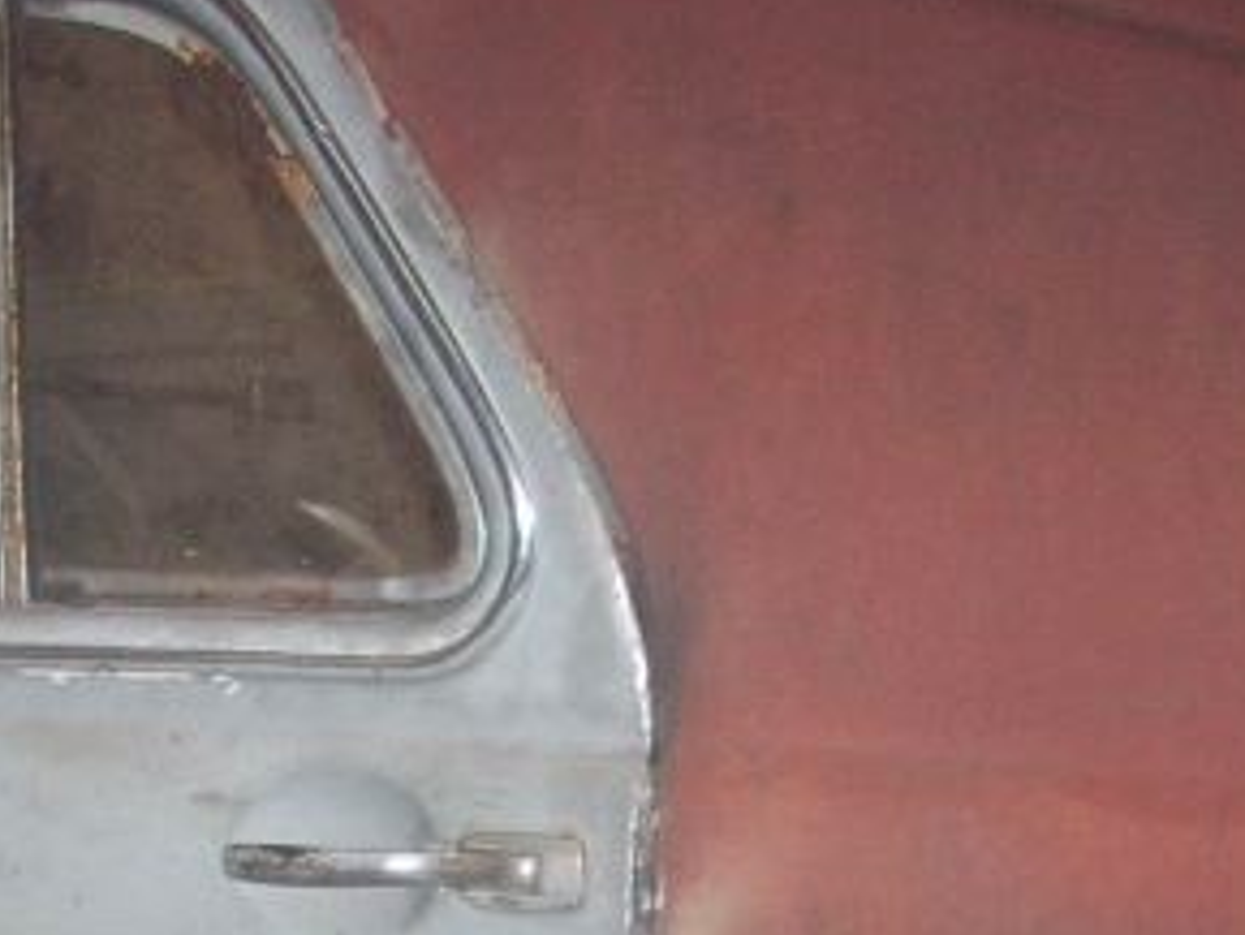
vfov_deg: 15.0
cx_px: -47
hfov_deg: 19.7
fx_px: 3454
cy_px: 1053
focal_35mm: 96
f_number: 2.8
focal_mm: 6.2
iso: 259
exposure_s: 1/60
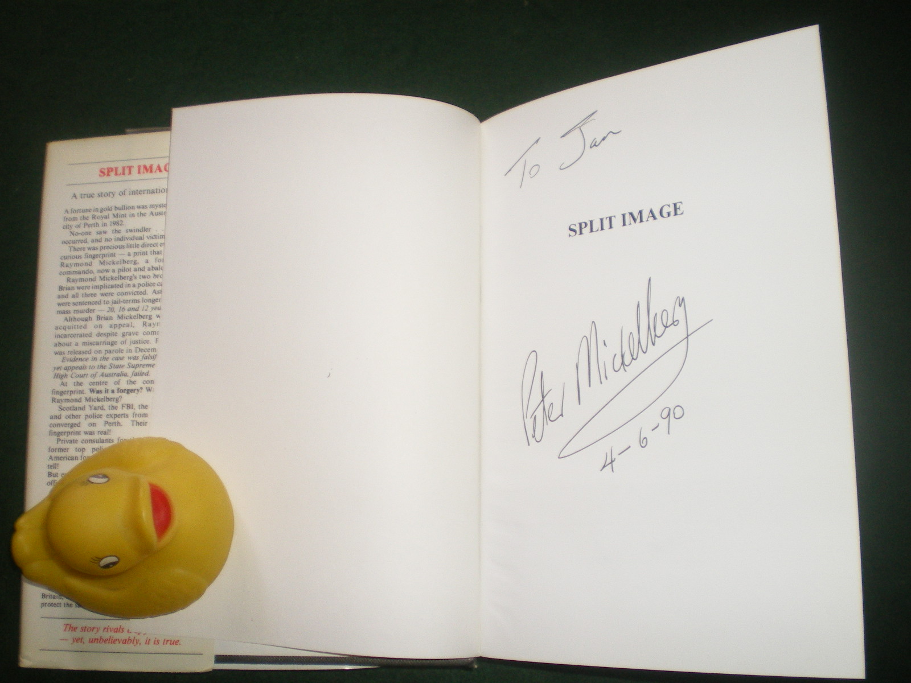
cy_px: 342
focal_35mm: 38
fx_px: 1000
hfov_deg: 49.0
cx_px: 456
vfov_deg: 37.7
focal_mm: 6.3
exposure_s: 1/50
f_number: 3.1
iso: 200
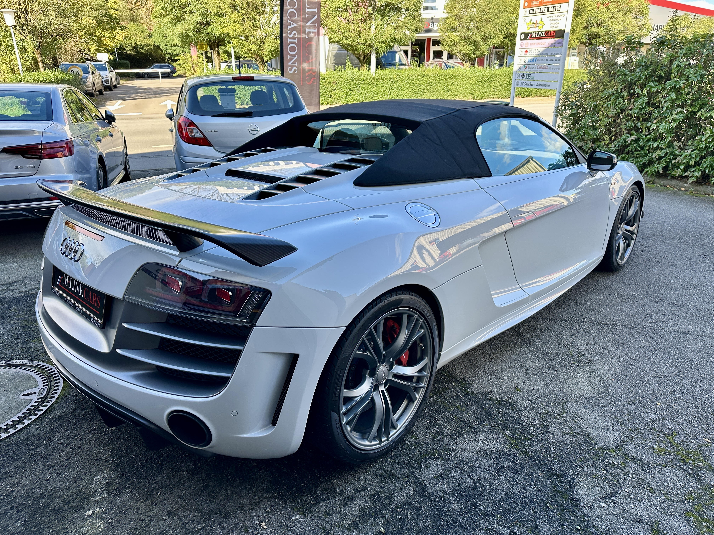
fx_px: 495
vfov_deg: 56.8
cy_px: 268
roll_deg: +0.0
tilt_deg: -21.2
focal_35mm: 24
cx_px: 357
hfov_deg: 71.6
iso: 80
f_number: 1.78
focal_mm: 6.86
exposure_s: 1/672
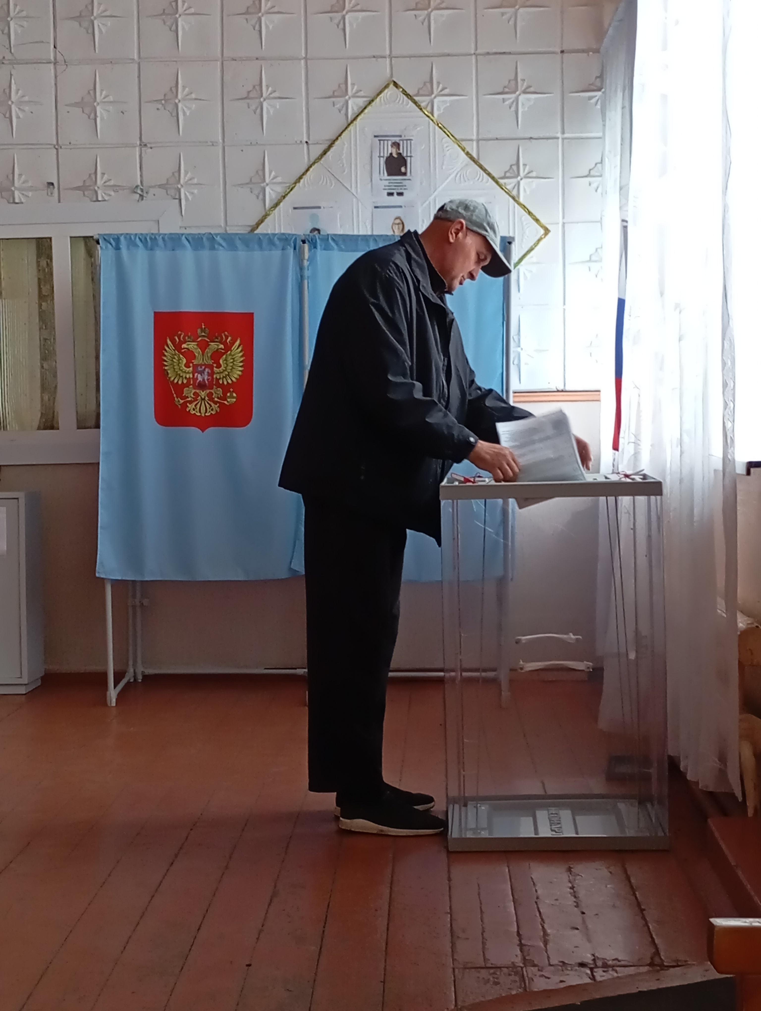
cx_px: 380
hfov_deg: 21.7
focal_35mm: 68
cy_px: 506
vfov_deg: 28.5
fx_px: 1988
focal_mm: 4.27
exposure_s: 1/33.3
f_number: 1.8
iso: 428
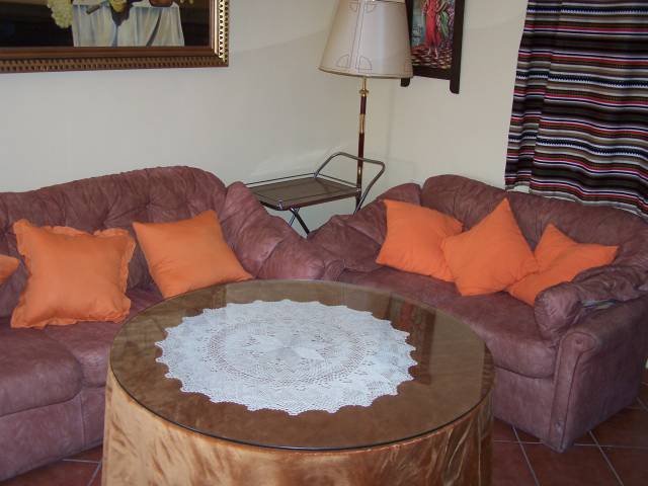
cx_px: 324
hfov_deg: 49.0
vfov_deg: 37.7
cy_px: 243
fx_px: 711
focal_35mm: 38
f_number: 2.8
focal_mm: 6.3
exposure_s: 1/60
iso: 140
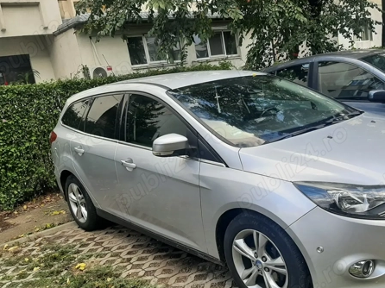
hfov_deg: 52.3
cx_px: 230
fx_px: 389
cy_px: 178
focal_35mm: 35
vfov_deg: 40.4
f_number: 1.7
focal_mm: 3.93
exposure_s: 1/223
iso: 40
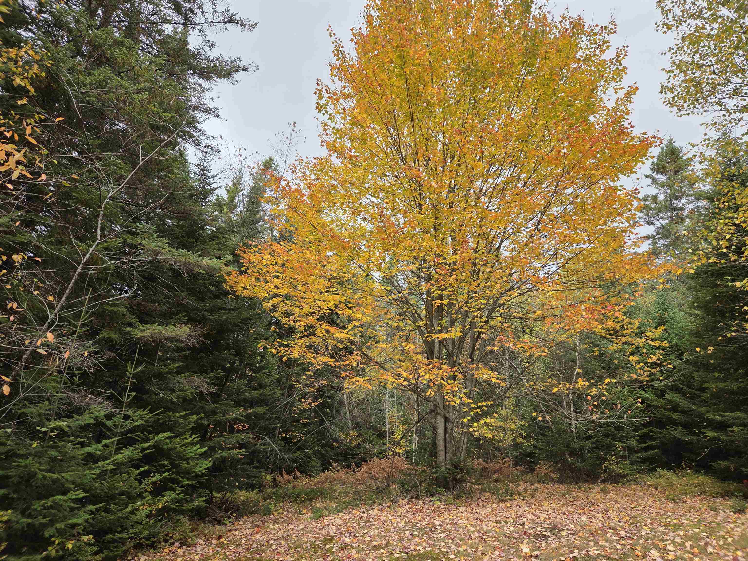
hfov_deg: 73.9
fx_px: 497
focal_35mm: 23
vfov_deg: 58.9
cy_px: 280
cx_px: 374
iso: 80
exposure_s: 1/1957
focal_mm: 5.4
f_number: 1.8
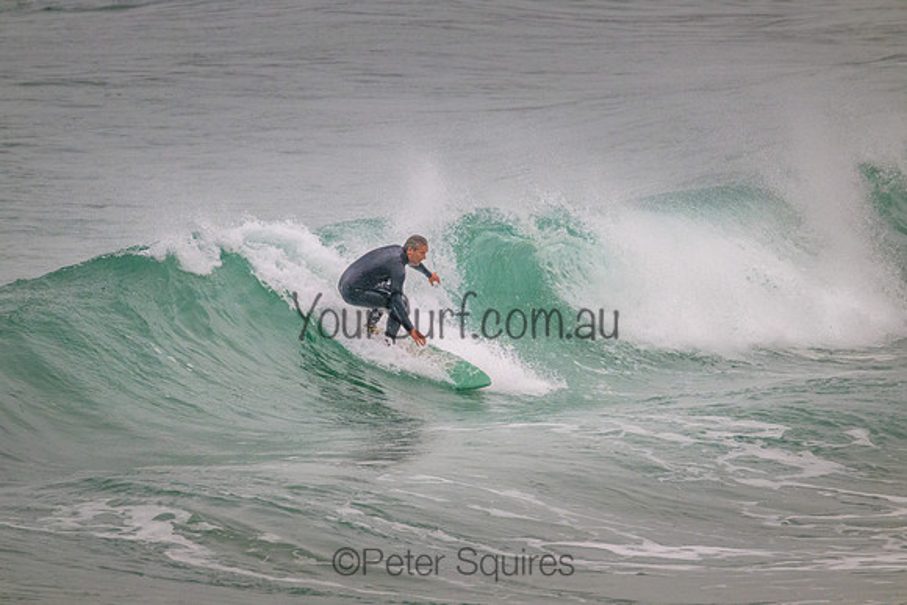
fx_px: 20159
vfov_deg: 1.7
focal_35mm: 800
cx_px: 454
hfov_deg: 2.6
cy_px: 302
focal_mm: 800
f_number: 11
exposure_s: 1/1250
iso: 3200
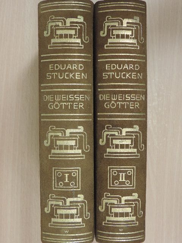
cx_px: 91
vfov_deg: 38.2
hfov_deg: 29.1
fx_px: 351
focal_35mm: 50
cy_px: 122
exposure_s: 1/13
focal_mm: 8.9
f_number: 3.6
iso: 400
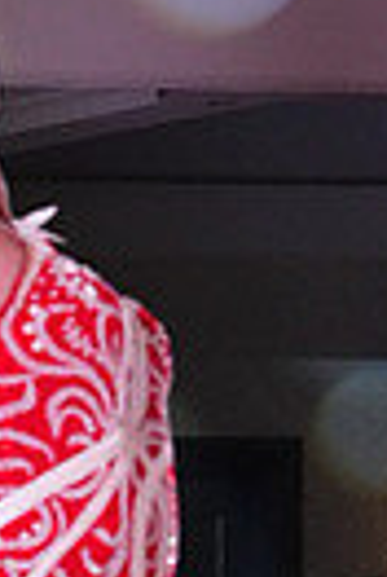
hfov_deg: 2.7
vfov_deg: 4.0
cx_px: -424
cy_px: 819
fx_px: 8148
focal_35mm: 508
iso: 8000
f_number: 6.3
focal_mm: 115
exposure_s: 1/320
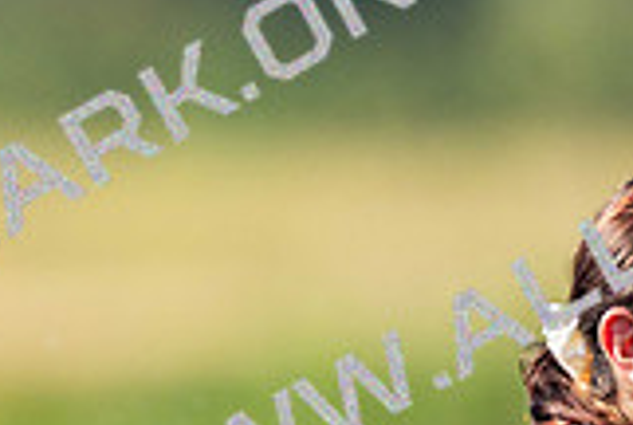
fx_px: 37979
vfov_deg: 0.6
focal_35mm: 2156
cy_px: 628
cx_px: -208
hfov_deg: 1.0
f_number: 5.6
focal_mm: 600
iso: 720
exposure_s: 1/2500
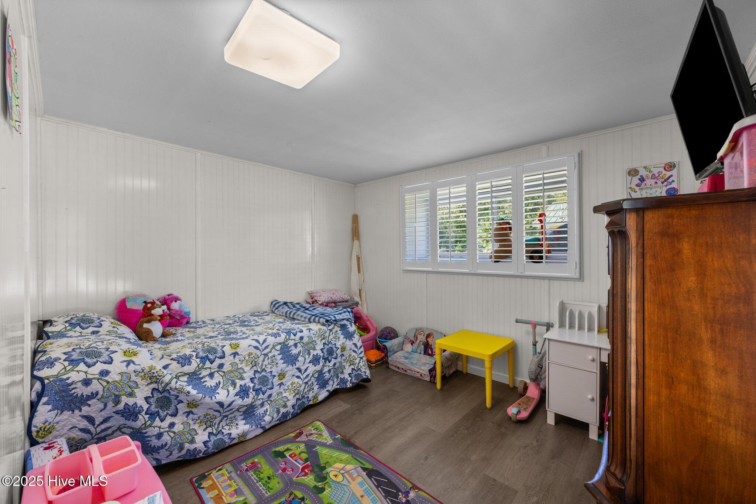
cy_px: 252
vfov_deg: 81.2
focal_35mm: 14
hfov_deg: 104.3
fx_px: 294
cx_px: 378
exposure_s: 1.6
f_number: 9
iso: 100
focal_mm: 14
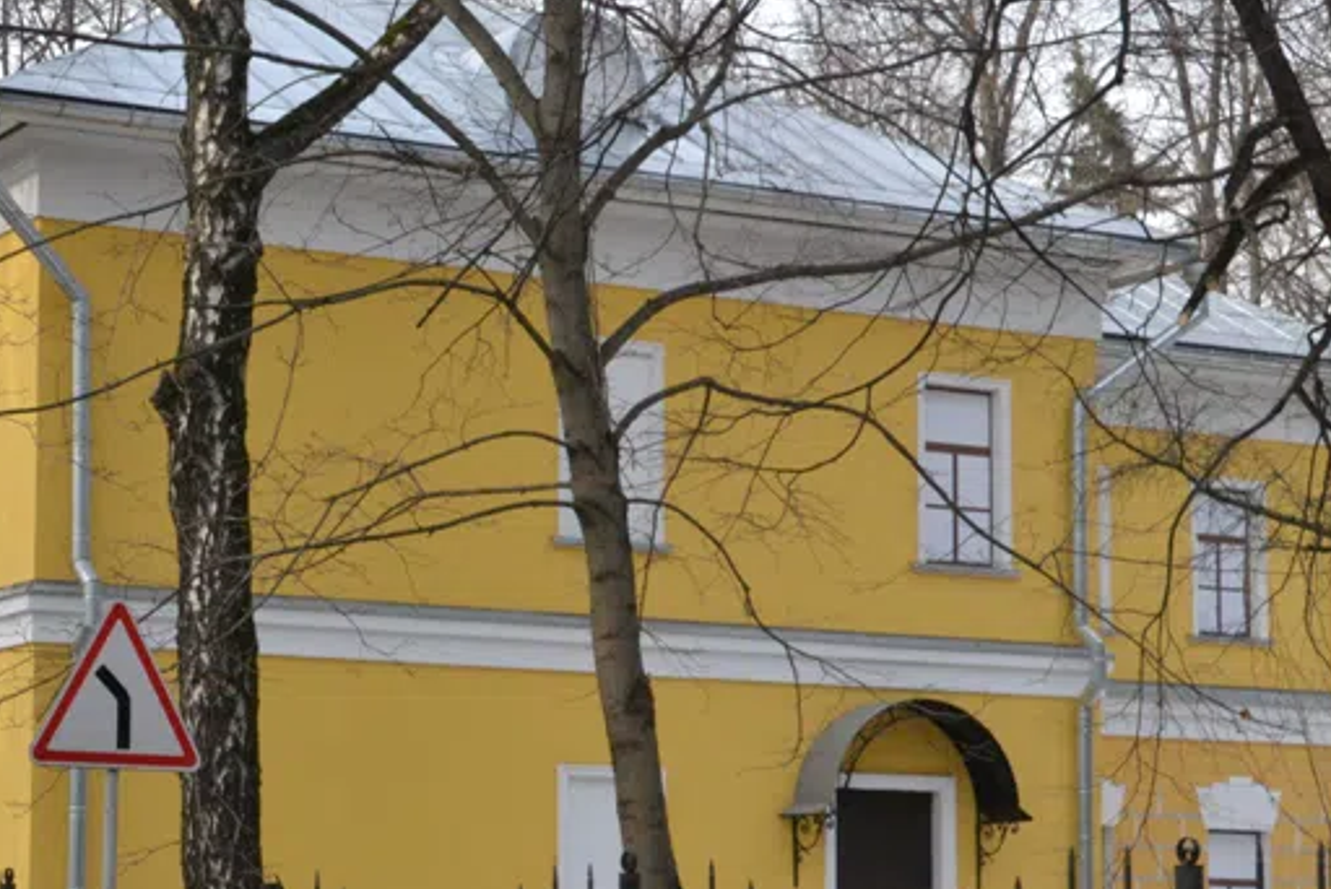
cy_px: 589
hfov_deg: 22.5
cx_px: 387
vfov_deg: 15.2
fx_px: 3329
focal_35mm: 90
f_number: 13
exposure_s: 1/640
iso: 1600
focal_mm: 30
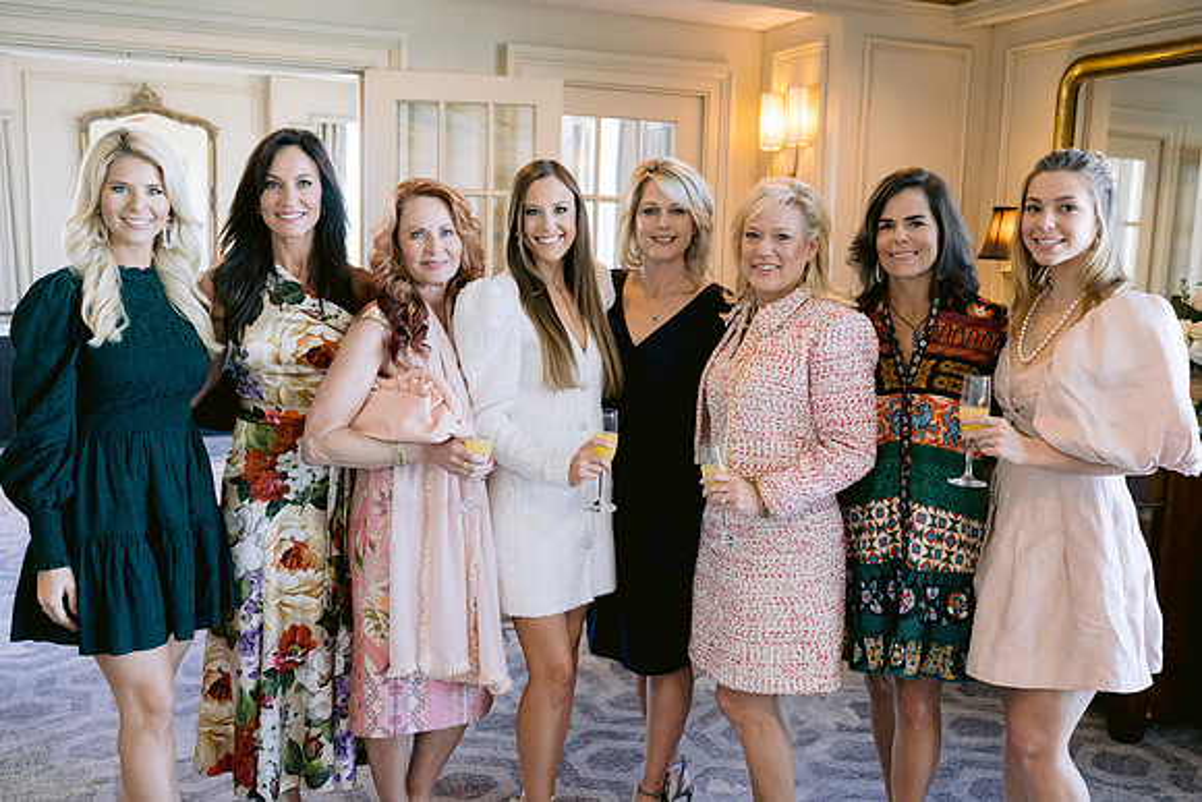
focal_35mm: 36
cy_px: 396
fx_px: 1189
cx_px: 601
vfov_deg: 37.3
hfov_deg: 53.6
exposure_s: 1/125
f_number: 3.2
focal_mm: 35
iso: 800
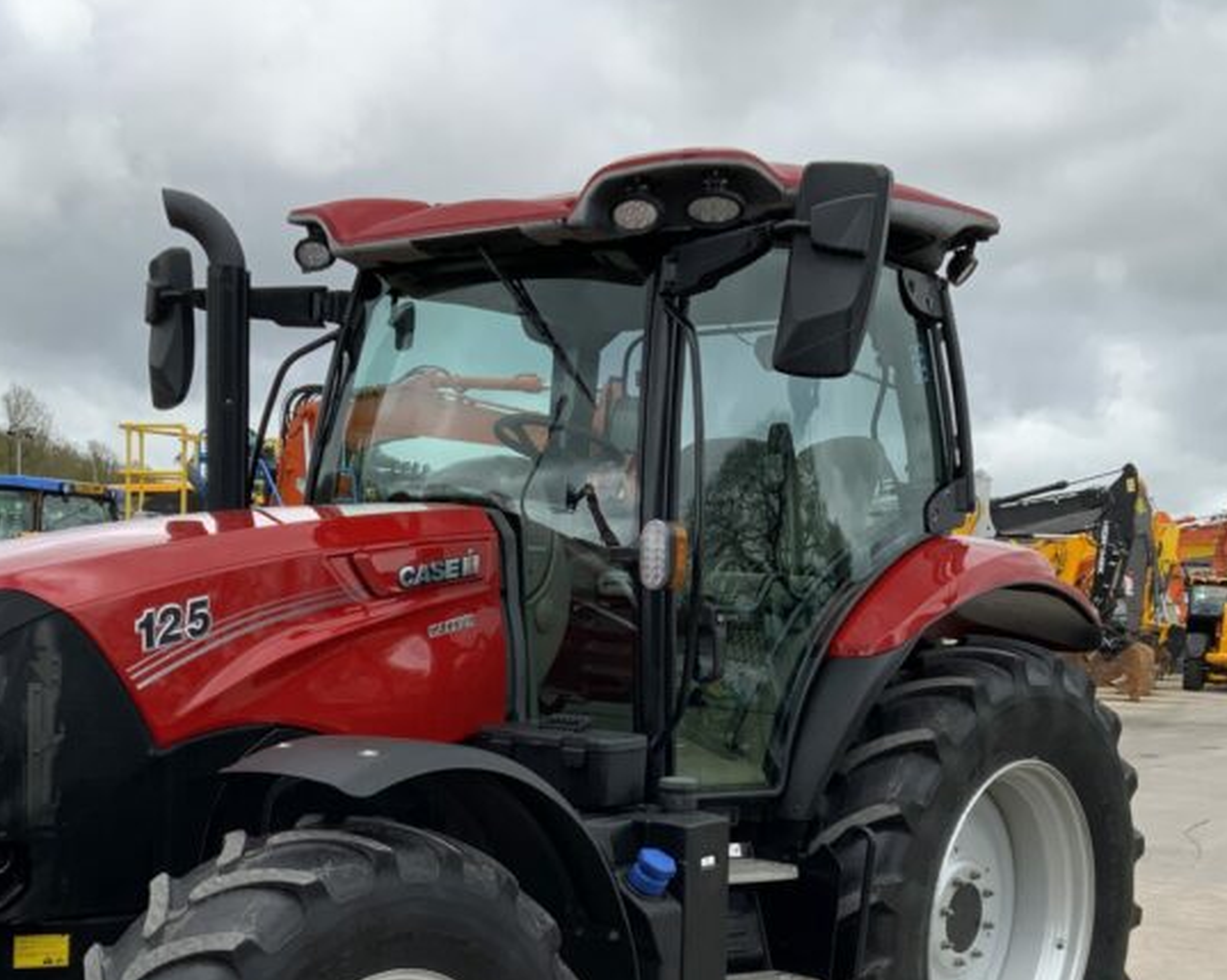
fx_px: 1960
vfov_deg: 27.5
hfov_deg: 34.7
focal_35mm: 54
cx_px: 537
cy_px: 786
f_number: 1.8
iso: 16
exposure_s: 1/978
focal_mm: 3
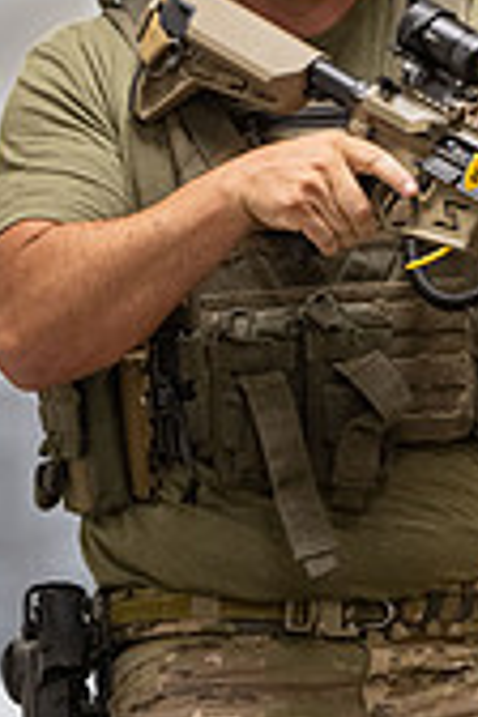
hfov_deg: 3.0
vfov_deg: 4.5
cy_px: 115
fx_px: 9061
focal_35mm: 455
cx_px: 529
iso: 2000
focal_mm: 170
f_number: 2.8
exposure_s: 1/500
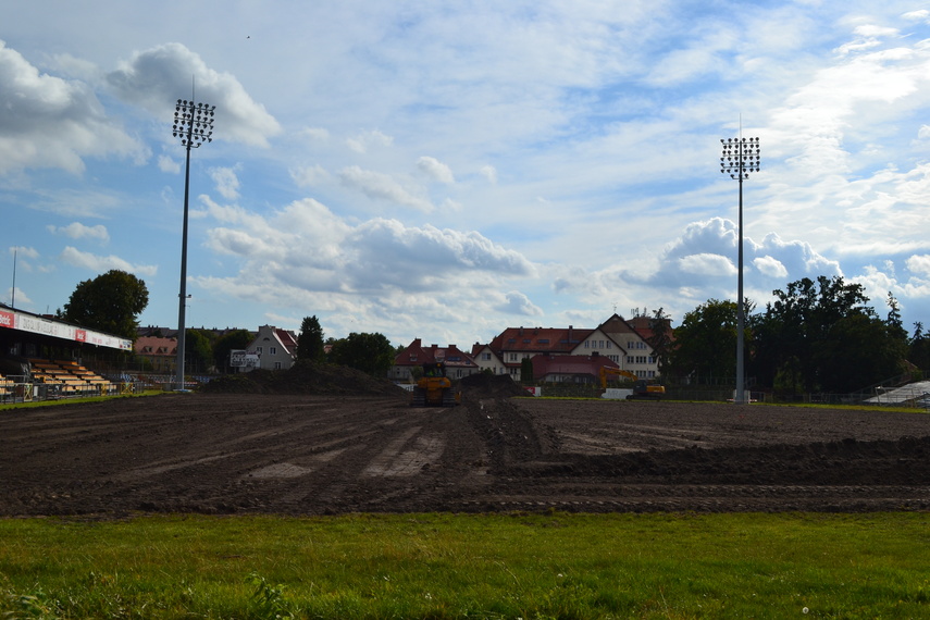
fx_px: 1007
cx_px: 465
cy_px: 310
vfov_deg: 34.2
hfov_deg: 49.6
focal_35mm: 39
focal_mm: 26
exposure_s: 1/500
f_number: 11
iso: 280
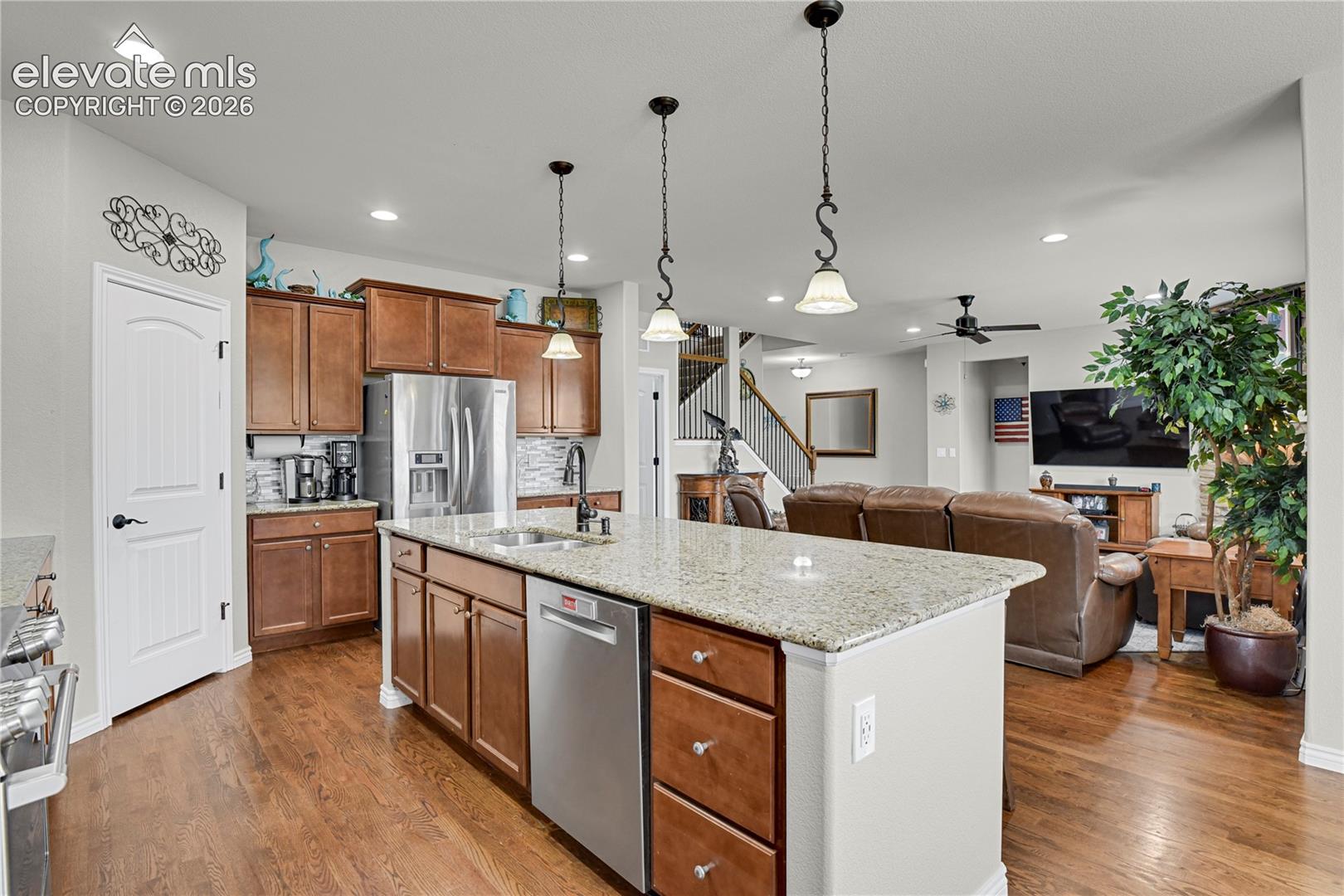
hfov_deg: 93.3
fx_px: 635
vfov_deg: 70.4
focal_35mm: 17
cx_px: 672
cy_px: 448
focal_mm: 17
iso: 8000
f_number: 8
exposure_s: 1/20
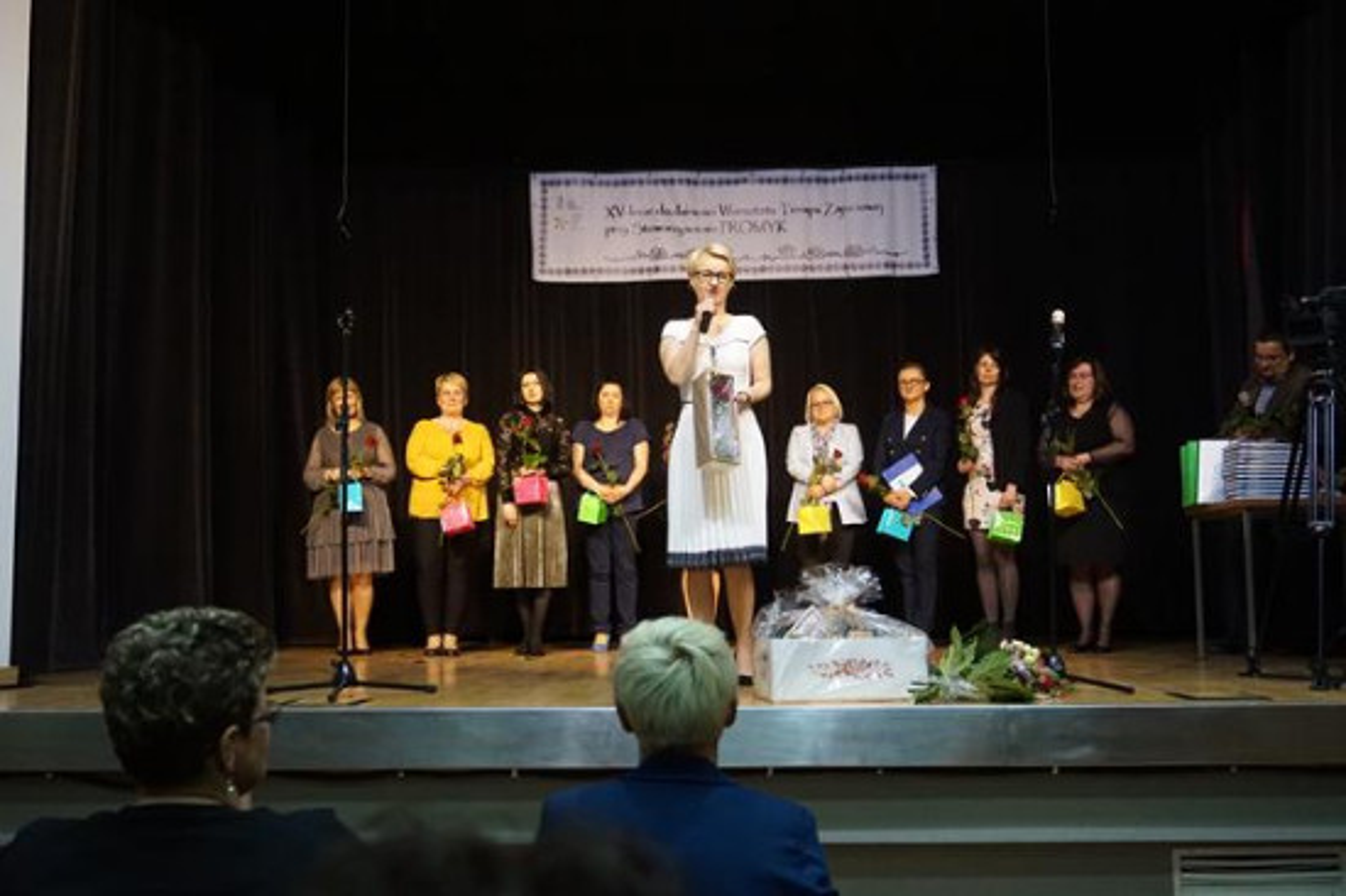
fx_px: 1457
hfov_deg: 49.6
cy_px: 448
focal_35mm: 39
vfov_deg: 34.2
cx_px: 673
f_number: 4.5
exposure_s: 1/160
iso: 3200
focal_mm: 26
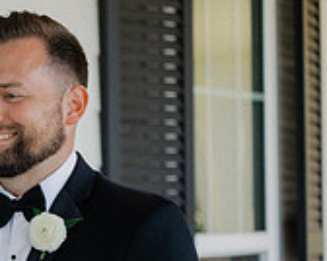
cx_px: -225
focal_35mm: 239
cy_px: 321
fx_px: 2310
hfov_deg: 7.9
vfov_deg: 6.4
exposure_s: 1/2000
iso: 1600
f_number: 2.8
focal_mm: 70
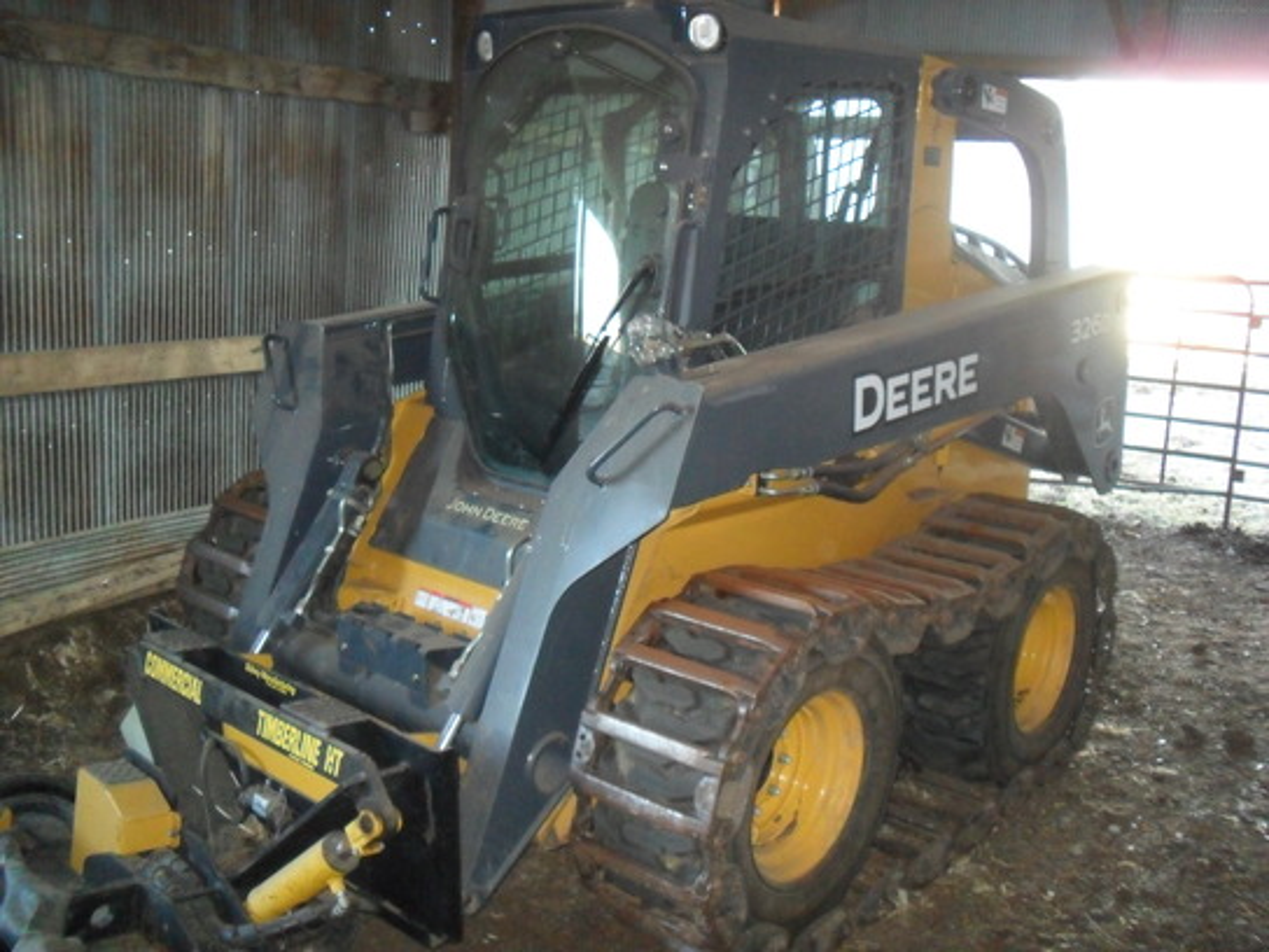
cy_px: 476
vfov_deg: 40.7
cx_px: 634
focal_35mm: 35
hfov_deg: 52.6
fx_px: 1283
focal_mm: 6.3
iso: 400
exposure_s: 1/45
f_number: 3
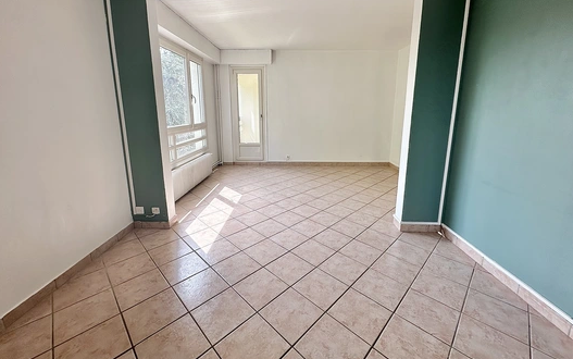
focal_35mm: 15
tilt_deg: -9.8
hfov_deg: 101.4
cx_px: 288
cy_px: 153
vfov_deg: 74.4
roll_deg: +0.0
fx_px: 234
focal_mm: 2.22
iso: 40
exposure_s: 1/212
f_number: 2.2
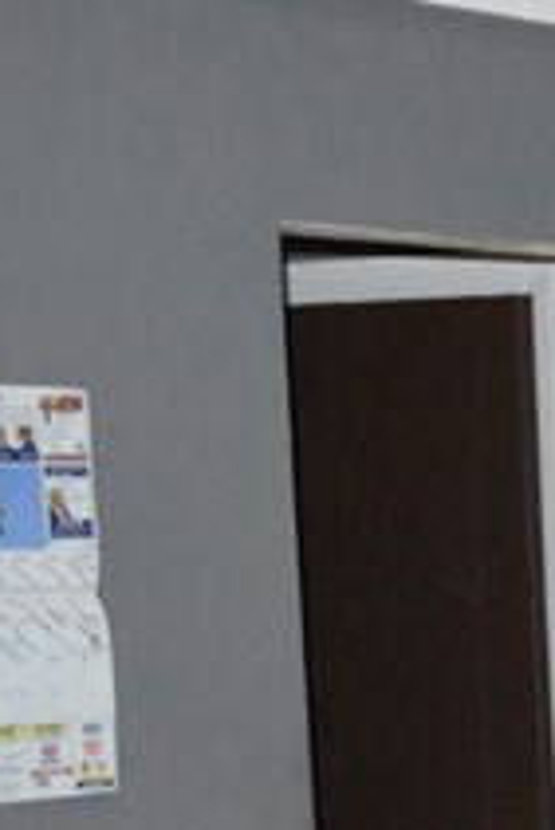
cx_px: 1813
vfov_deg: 14.4
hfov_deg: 8.1
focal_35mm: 139
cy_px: 948
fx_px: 3209
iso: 3200
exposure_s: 1/60
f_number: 3.5
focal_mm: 18
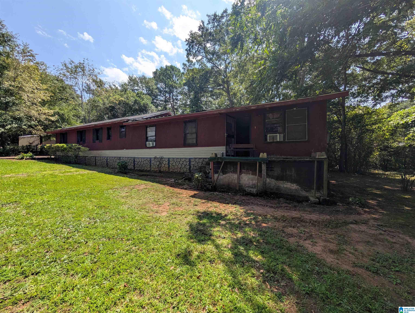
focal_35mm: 12
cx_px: 208
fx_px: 144
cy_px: 156
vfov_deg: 94.6
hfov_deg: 110.5
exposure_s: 1/1828
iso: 43
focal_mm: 2.02
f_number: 1.7
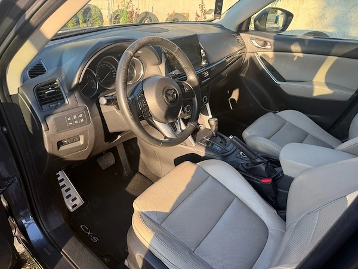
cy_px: 134
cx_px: 179
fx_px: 248
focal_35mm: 24
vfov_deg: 56.8
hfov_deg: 71.6
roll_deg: -2.3
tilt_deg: -28.2
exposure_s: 1/259
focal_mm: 6.76
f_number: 1.78
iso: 100
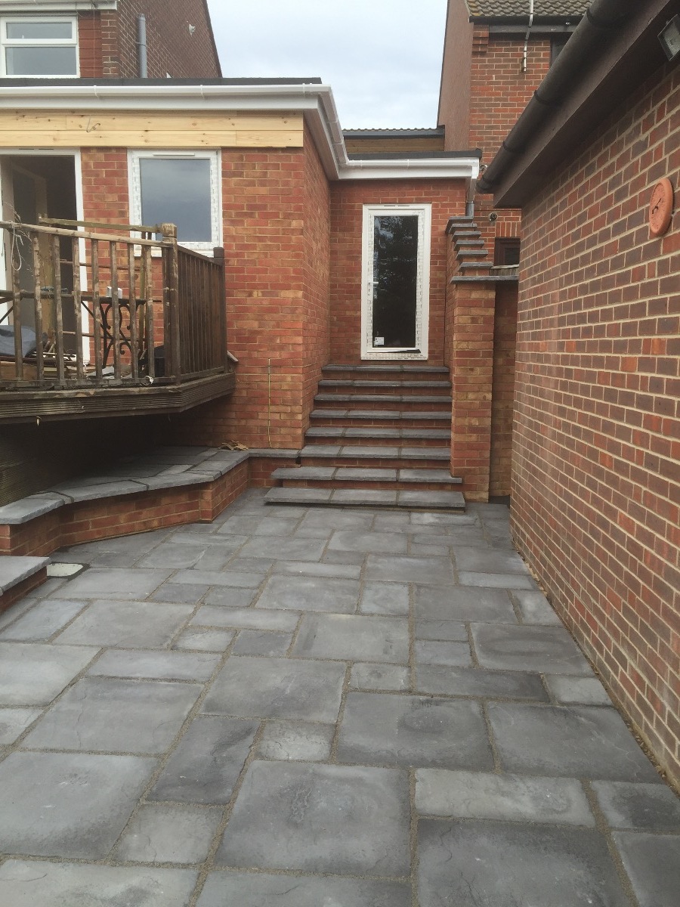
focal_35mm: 29
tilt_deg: -8.5
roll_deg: -0.1
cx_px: 340
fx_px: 760
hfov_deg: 48.2
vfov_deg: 61.7
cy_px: 454
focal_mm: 4.15
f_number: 2.2
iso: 32
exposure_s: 1/321
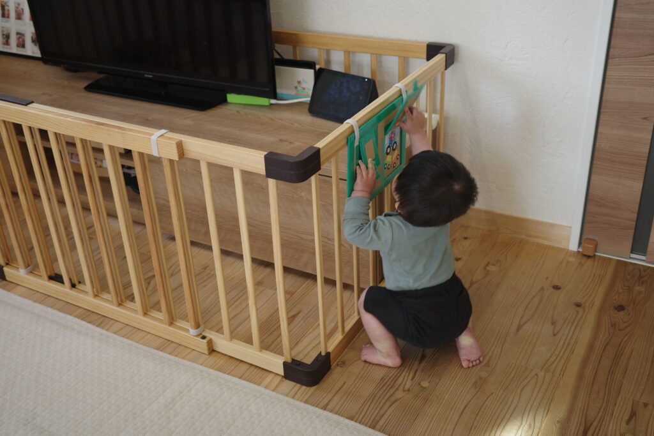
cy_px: 218
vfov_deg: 33.4
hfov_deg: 48.5
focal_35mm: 40
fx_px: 727
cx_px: 327
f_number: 2.8
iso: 800
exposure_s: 1/25
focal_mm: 26
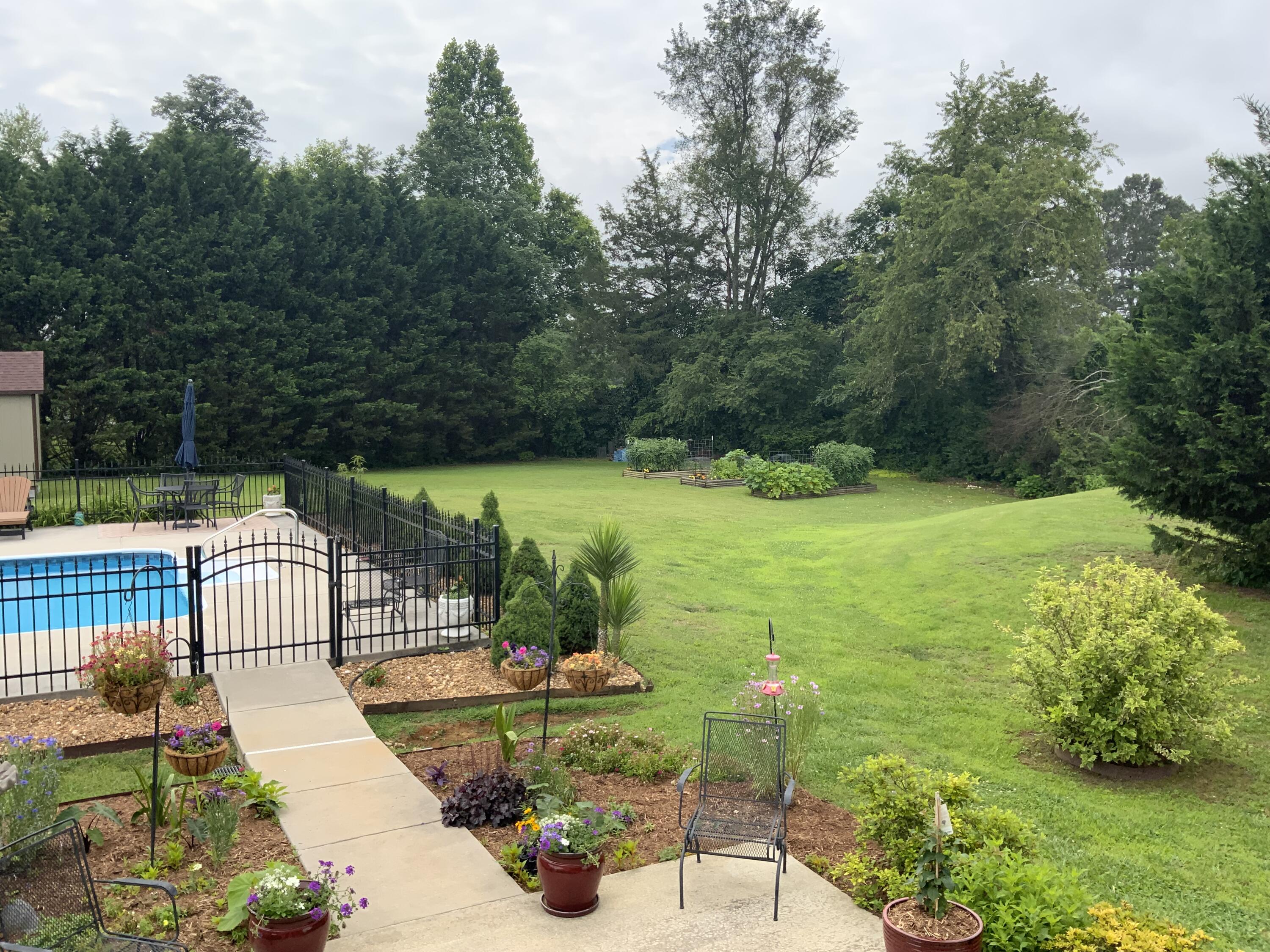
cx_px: 635
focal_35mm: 29
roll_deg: -1.2
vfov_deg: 48.2
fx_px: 1064
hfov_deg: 61.7
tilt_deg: -4.8
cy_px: 476
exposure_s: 1/869
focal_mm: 3
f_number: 1.8
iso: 16
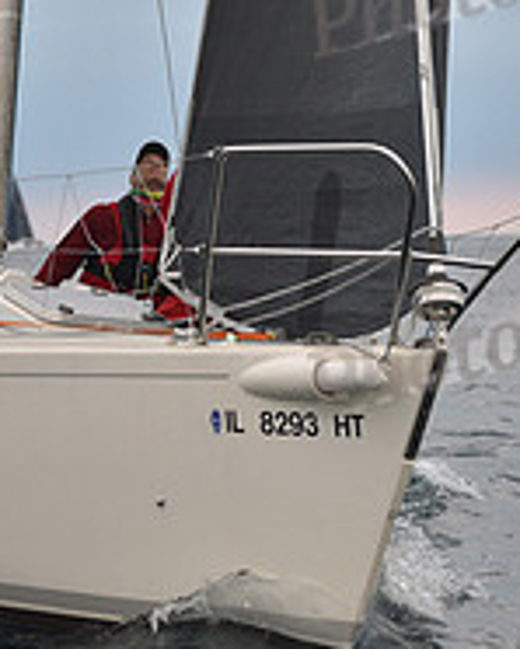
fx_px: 4844
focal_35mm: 252
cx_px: 129
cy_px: 197
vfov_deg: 7.7
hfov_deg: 6.1
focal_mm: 86
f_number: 2.8
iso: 640
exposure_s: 1/640
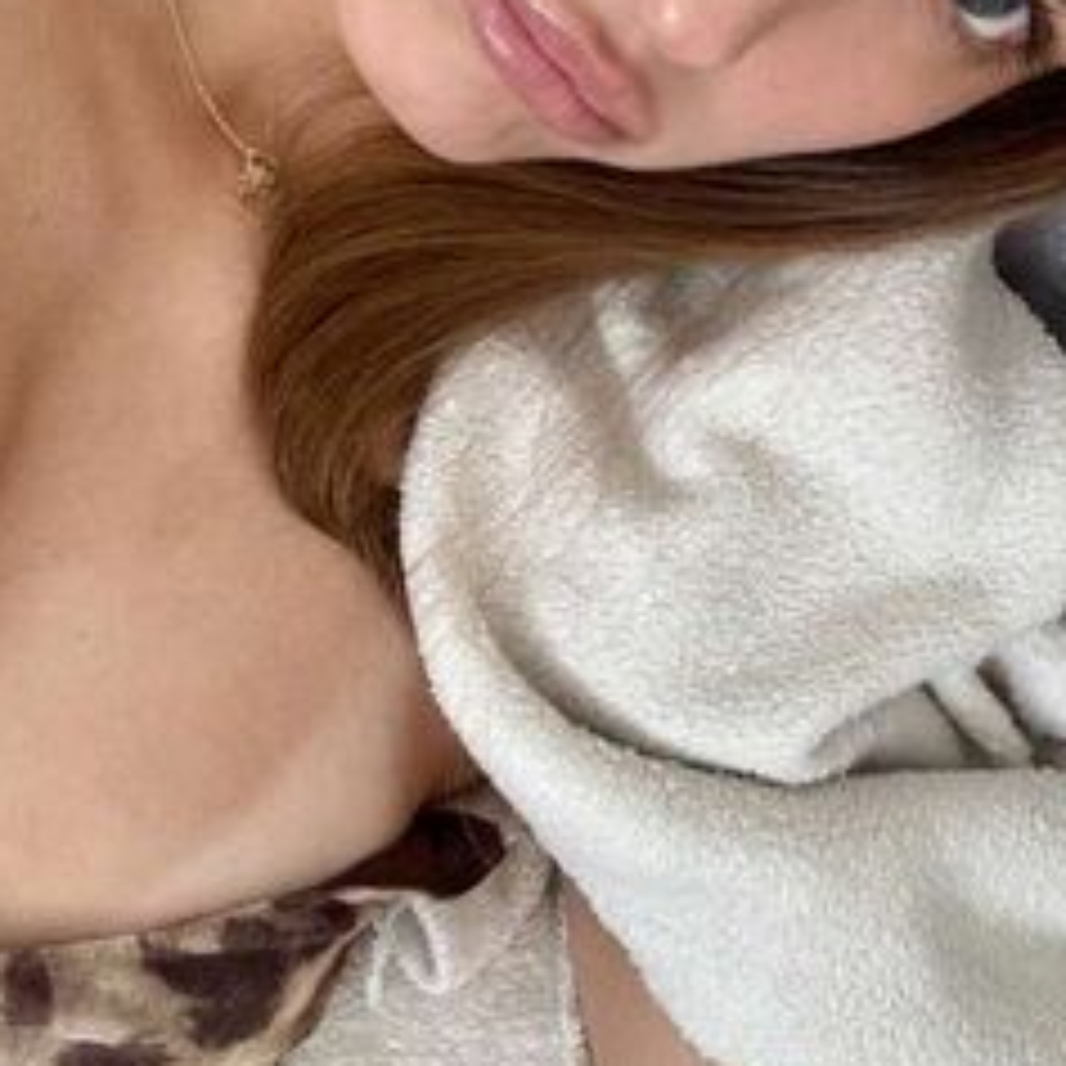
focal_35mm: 40
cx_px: 450
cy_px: 272
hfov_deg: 41.7
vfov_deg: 40.7
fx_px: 1394
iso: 100
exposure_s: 1/60
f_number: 1.9
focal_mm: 2.69
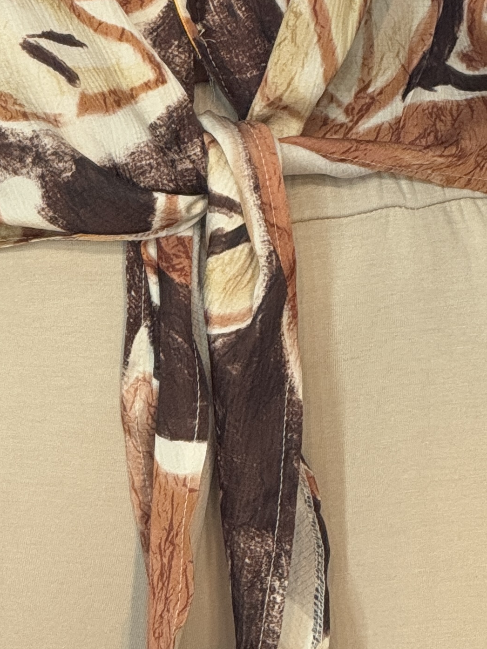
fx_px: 6507
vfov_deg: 5.7
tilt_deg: -7.0
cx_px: 140
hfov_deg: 4.3
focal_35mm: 347
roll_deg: -0.5
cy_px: -284
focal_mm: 15.66
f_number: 2.8
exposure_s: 1/50
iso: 160
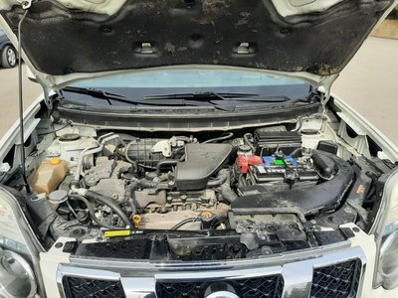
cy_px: 149
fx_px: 299
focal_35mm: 26
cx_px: 199
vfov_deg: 53.1
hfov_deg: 67.3
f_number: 1.7
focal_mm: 3.93
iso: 40
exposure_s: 1/1095
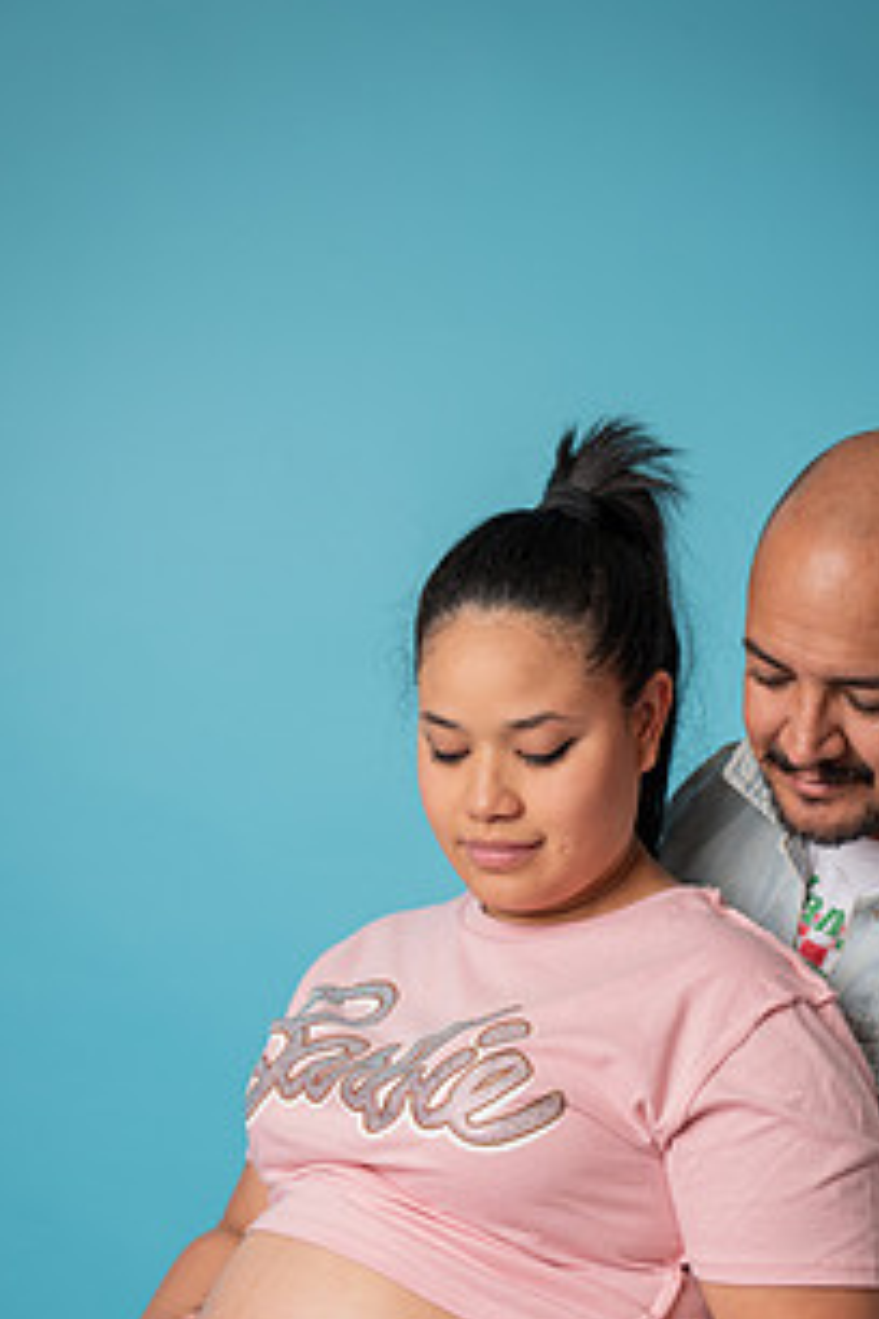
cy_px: 948
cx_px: 526
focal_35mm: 75
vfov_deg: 26.7
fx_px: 2747
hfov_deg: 18.2
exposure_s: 1/50
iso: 50
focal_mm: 51
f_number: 3.2
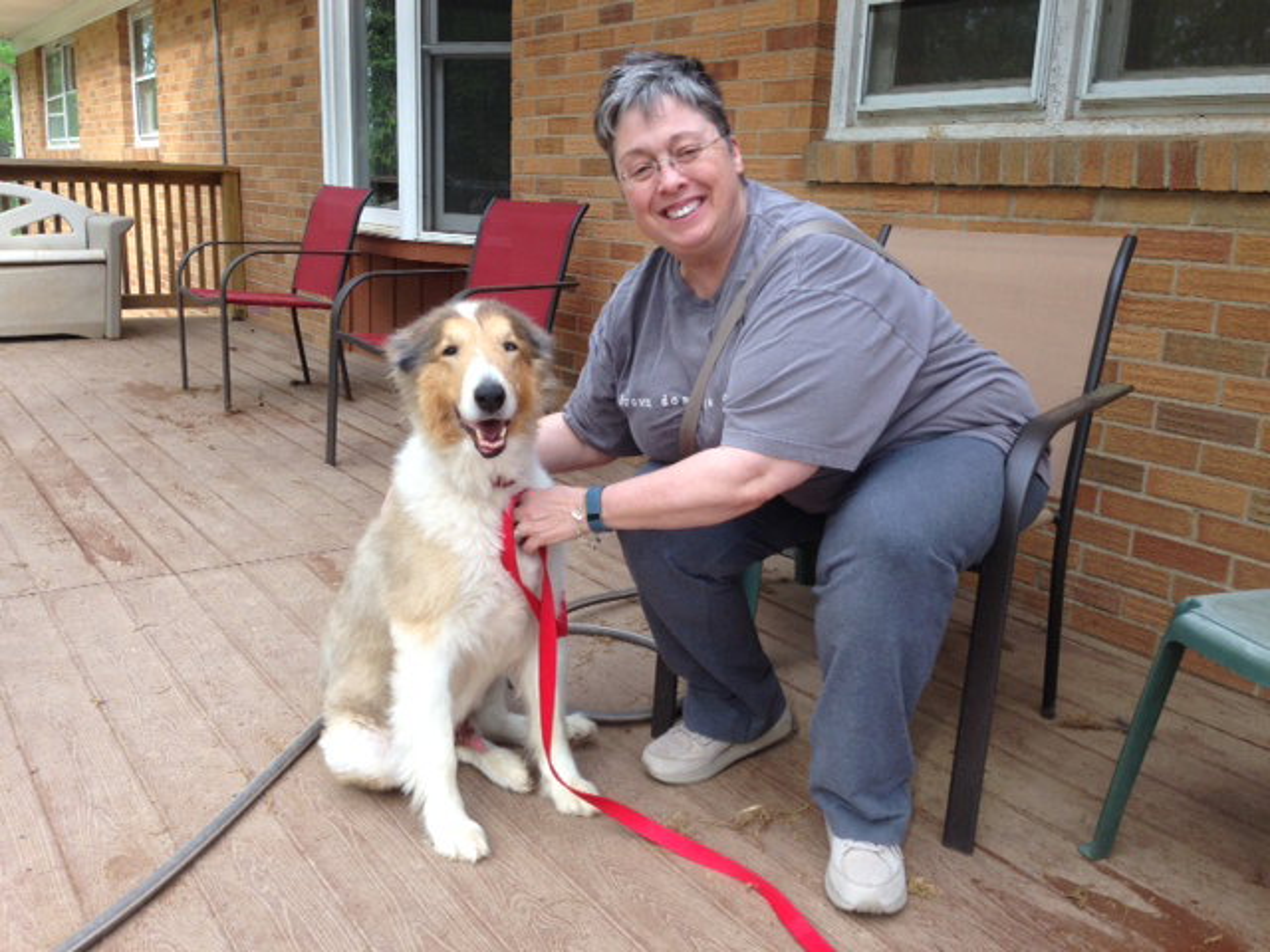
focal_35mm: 33
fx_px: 1211
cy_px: 476
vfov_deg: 42.9
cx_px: 635
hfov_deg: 55.4
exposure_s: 1/123
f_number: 2.4
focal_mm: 4.12
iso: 50
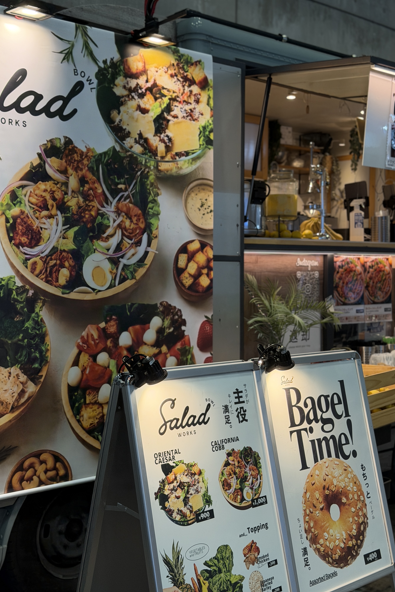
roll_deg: -0.9
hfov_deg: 27.0
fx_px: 823
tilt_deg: -1.3
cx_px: 183
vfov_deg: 39.6
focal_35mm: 50
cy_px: 296
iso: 80
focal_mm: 6.76
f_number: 1.78
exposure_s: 1/100
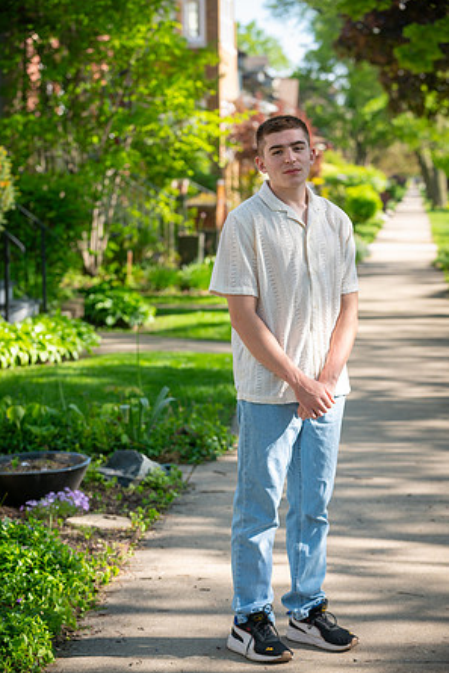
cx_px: 224
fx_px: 1851
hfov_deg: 13.8
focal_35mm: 99
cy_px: 334
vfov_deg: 20.6
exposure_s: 1/320
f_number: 4
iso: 250
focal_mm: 98
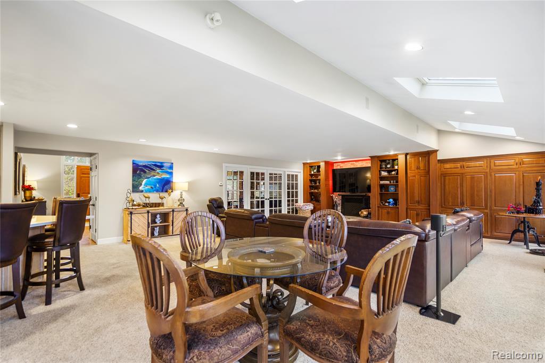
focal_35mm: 16
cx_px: 272
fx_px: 242
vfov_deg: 73.7
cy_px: 182
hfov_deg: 96.8
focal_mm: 16
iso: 100
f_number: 4
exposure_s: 1/4
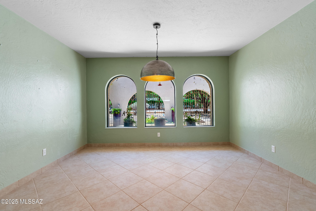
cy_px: 106
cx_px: 158
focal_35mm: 16
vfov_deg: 73.8
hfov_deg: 96.7
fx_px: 141
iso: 400
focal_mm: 16
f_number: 8
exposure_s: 1/1.25
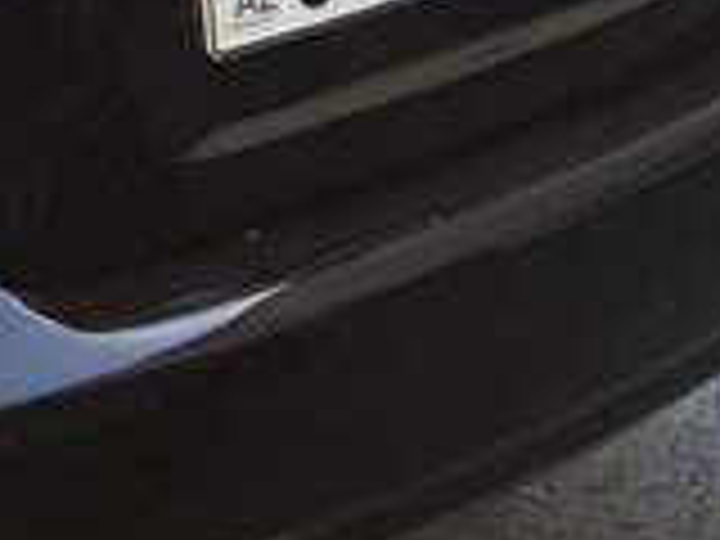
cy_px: 119
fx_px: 2496
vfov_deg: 12.3
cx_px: -504
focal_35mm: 120
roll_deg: +4.1
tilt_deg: -21.7
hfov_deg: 14.7
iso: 32
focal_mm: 4.15
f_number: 2.2
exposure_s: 1/344
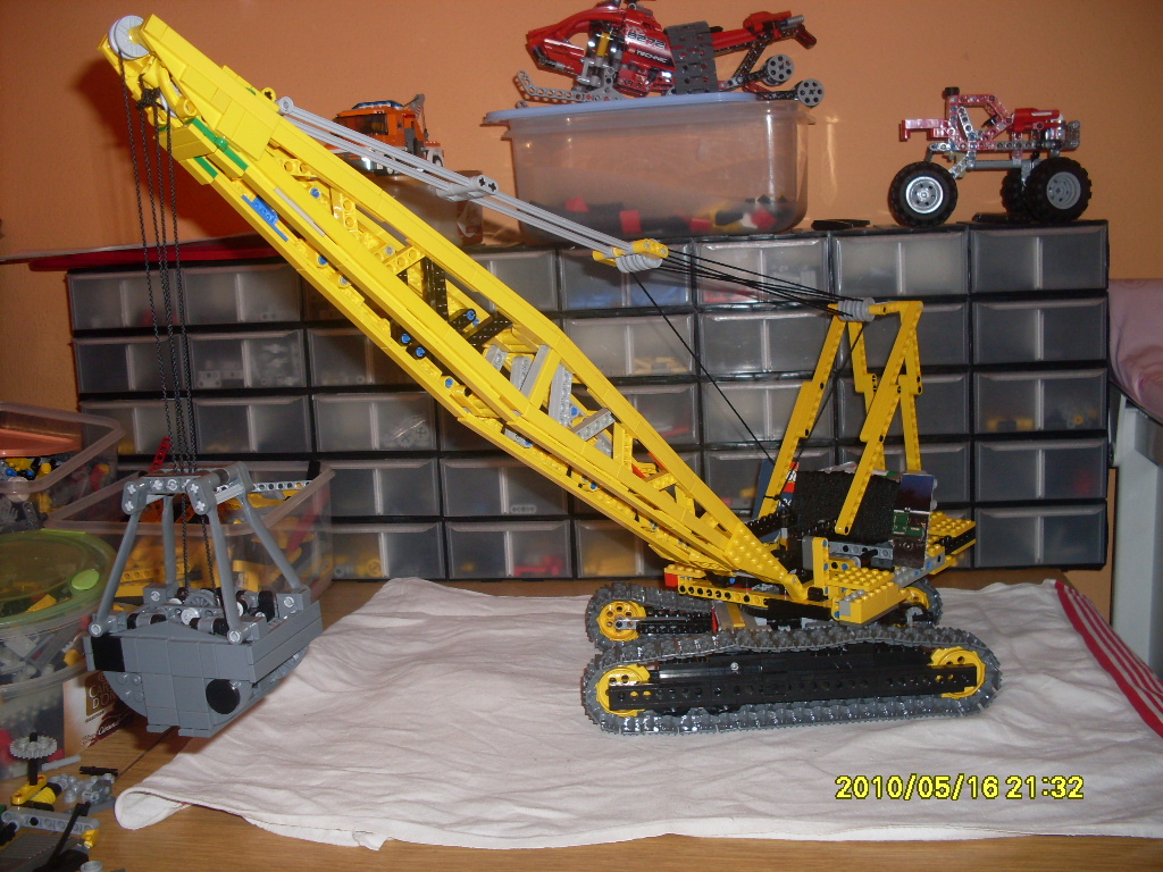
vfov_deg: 37.7
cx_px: 582
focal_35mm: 38
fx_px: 1277
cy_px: 436
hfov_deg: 49.0
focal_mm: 6.3
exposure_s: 1/45
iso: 100
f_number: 2.8
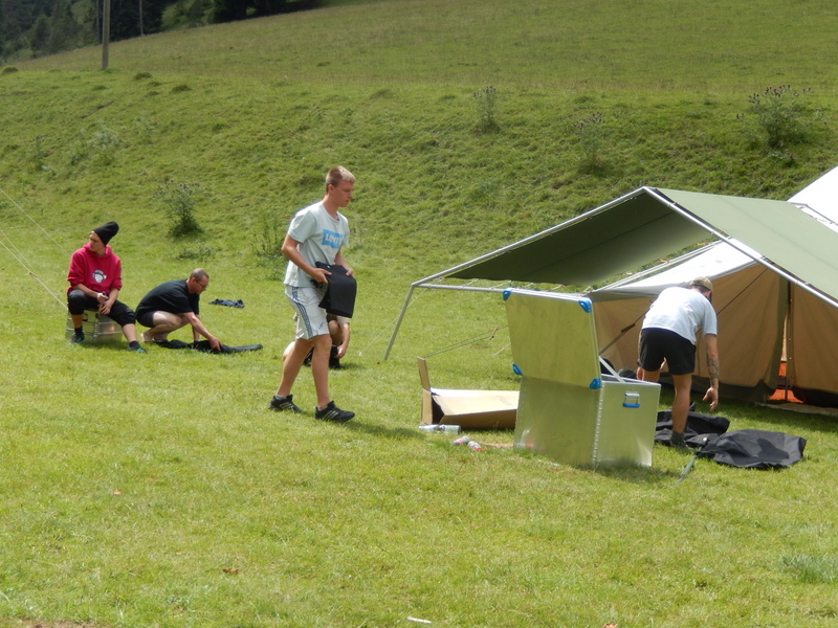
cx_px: 419
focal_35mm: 73
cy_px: 314
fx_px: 1767
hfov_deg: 26.7
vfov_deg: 20.2
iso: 125
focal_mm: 13.1
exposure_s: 1/400
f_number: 4.9
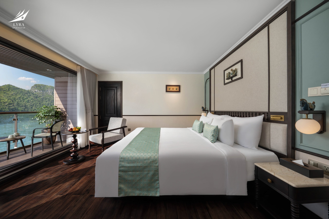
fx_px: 110
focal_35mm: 12
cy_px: 110
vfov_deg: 90.0
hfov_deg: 112.6
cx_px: 164
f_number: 10
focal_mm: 12
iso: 200
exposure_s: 1.6
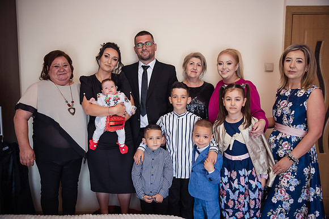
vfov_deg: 45.0
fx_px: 265
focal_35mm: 29
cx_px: 164
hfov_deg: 63.6
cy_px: 110
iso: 500
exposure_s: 1/200
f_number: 2.8
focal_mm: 29
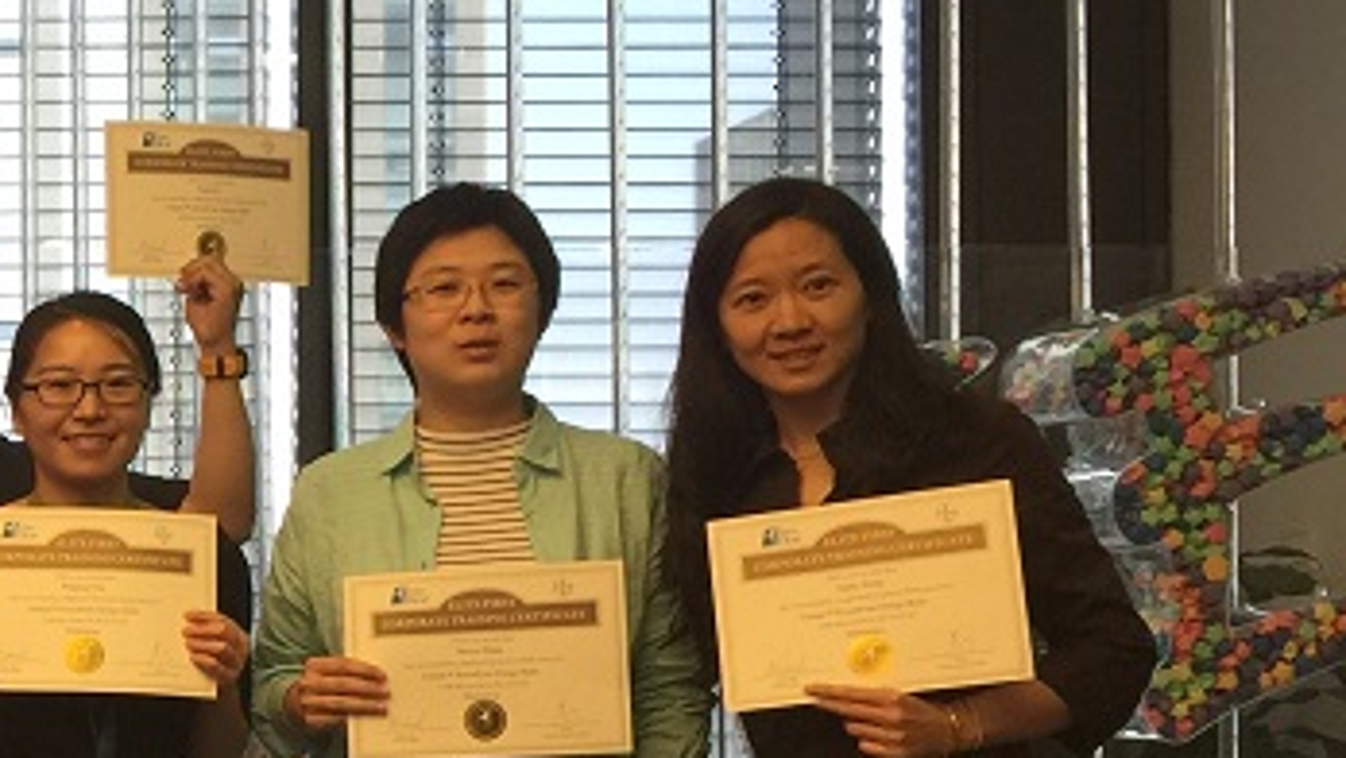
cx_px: -503
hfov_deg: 21.2
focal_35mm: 89
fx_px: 3177
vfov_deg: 13.4
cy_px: 733
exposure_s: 1/33
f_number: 2.2
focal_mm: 4.15
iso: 40
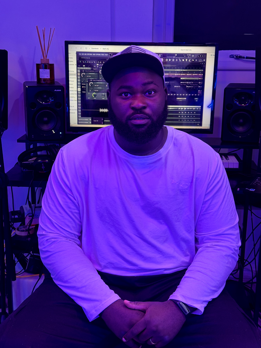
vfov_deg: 39.7
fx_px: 483
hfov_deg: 30.3
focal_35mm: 48
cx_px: 130
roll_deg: -1.7
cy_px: 174
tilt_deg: -14.6
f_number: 1.78
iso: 125
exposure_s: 1/50
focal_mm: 6.76
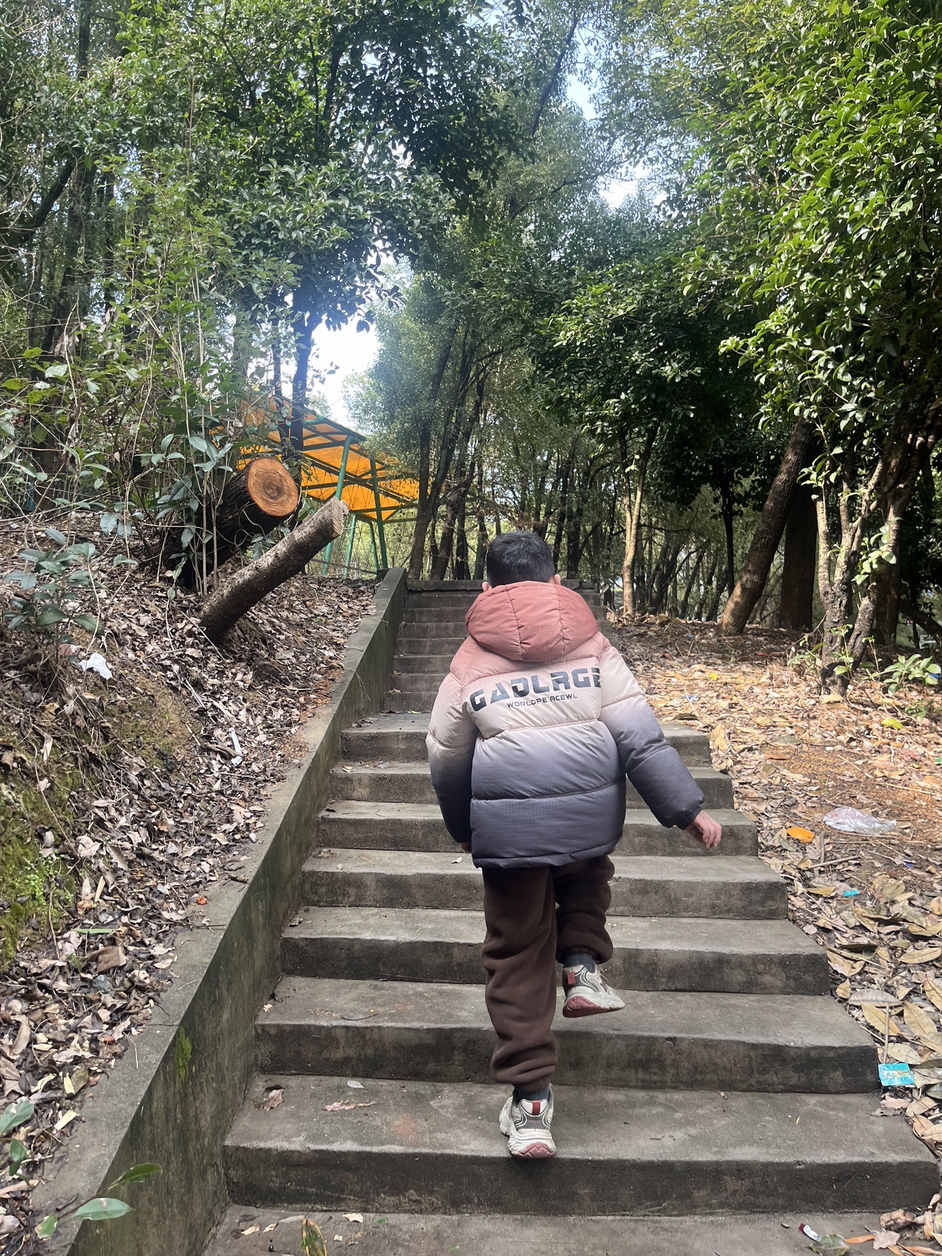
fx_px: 943
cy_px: 628
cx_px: 471
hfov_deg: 53.1
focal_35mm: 26
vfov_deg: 67.3
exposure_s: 1/219
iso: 40
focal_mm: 5.1
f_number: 1.6
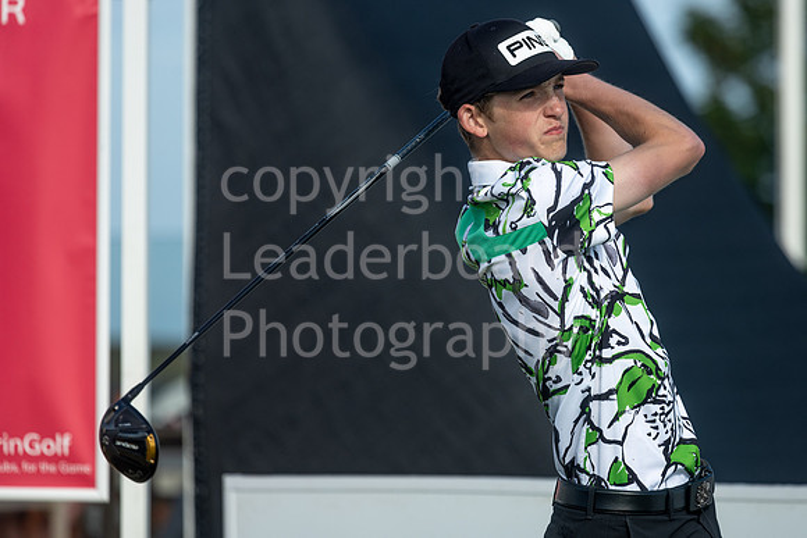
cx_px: 456
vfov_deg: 4.1
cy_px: 234
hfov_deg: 6.1
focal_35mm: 339
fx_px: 7601
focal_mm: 300
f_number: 5.6
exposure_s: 1/1250
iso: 160
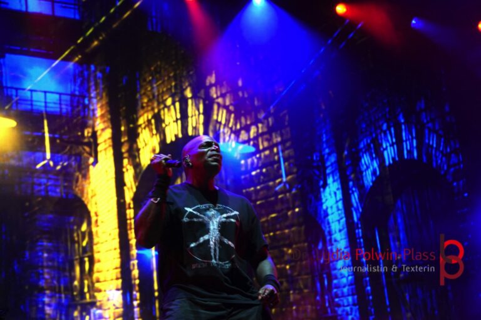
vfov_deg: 13.2
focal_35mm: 104
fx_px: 1383
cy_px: 160
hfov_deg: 19.7
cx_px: 240
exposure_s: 1/125
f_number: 5
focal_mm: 69
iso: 400
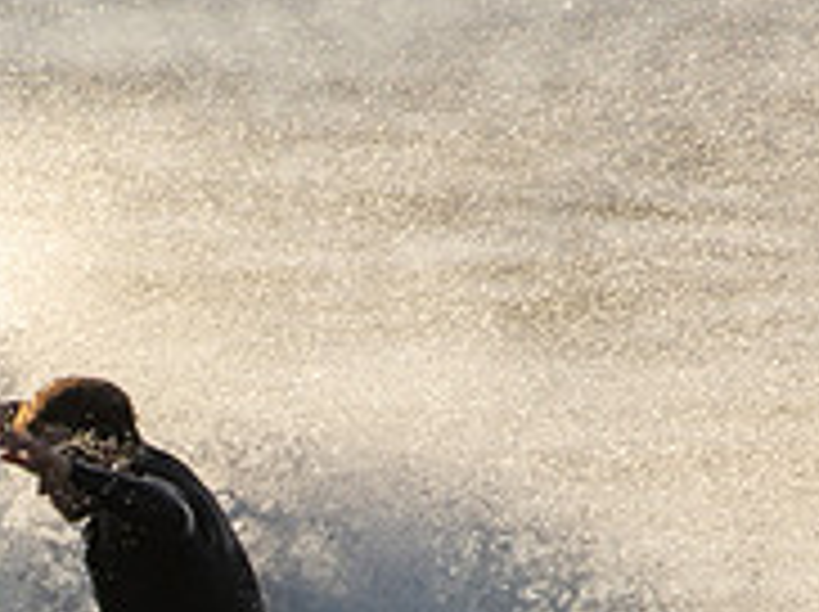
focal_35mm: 2304
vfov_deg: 0.6
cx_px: -225
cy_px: 740
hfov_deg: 0.9
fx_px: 54440
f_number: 5.6
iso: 280
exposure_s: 1/1250
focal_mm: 500
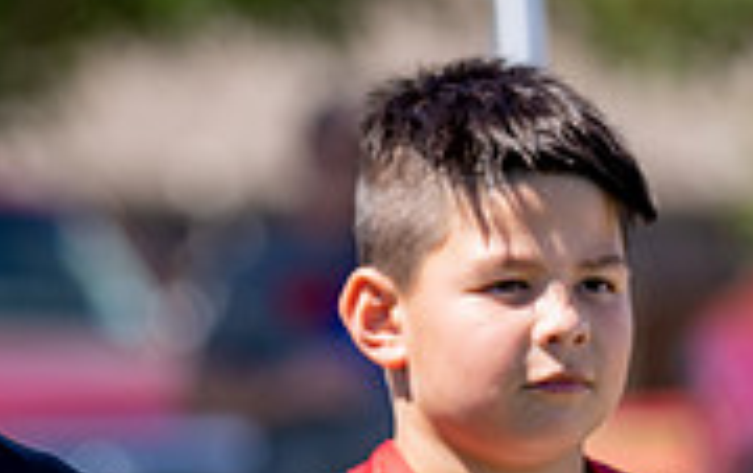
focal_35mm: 525
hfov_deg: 4.0
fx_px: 10787
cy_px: 504
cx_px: -314
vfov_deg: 2.5
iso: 100
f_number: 2.8
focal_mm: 145
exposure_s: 1/1250
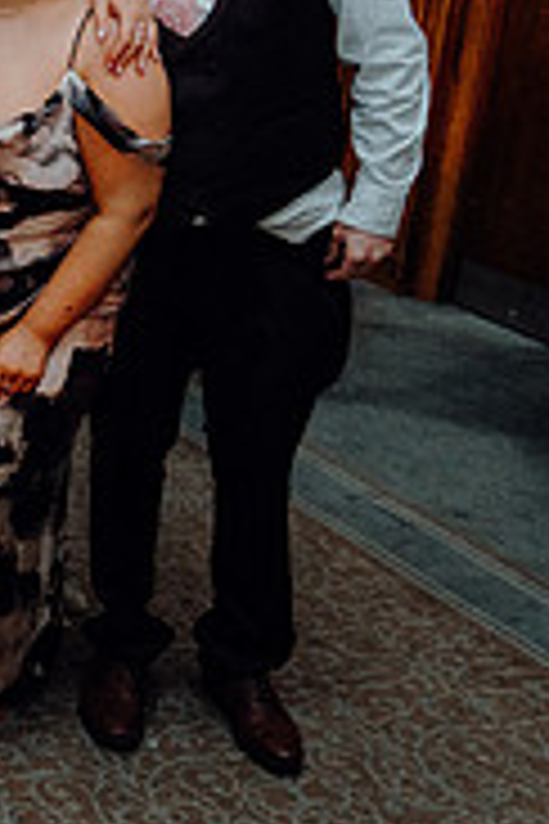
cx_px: -531
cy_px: 236
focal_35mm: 76
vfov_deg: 26.4
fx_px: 1738
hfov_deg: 14.9
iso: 2500
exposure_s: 1/160
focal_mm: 24
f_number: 3.5
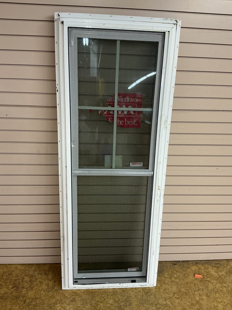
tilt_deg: -22.5
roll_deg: -2.1
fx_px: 259
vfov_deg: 61.7
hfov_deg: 48.2
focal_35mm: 29
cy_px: 155
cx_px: 116
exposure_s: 1/60
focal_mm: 3
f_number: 1.8
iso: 100
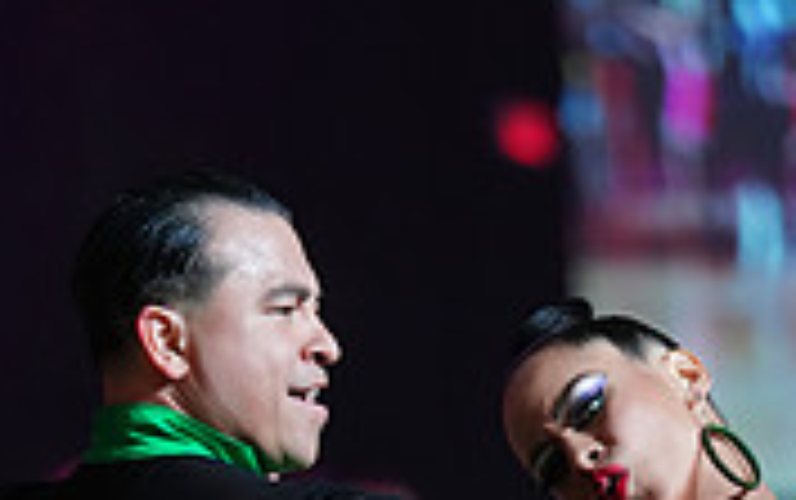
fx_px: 10141
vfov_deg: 2.8
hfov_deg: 4.5
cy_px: 1135
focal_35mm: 467
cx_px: 335
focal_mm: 140
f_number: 2.8
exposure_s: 1/400
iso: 2000
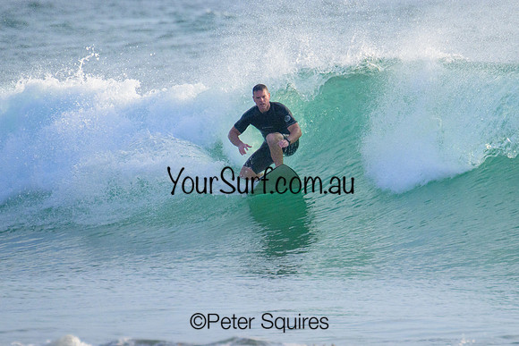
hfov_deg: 1.9
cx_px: 322
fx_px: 15800
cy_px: 168
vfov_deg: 1.3
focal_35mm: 1096
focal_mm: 800
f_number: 13
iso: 2000
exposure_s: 1/2000
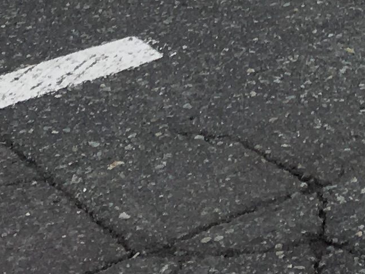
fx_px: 1920
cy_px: -508
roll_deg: +0.5
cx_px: 553
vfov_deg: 7.3
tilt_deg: -1.3
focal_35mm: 182
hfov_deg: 10.5
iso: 25
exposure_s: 1/487
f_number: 2.2
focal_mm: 4.15
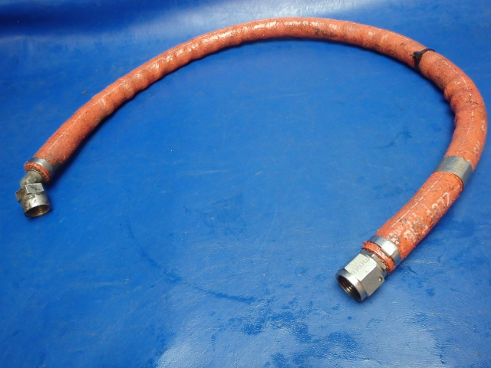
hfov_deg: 63.4
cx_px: 246
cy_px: 184
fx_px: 397
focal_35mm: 28
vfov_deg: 49.7
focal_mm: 5
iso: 640
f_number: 3.9
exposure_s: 1/30
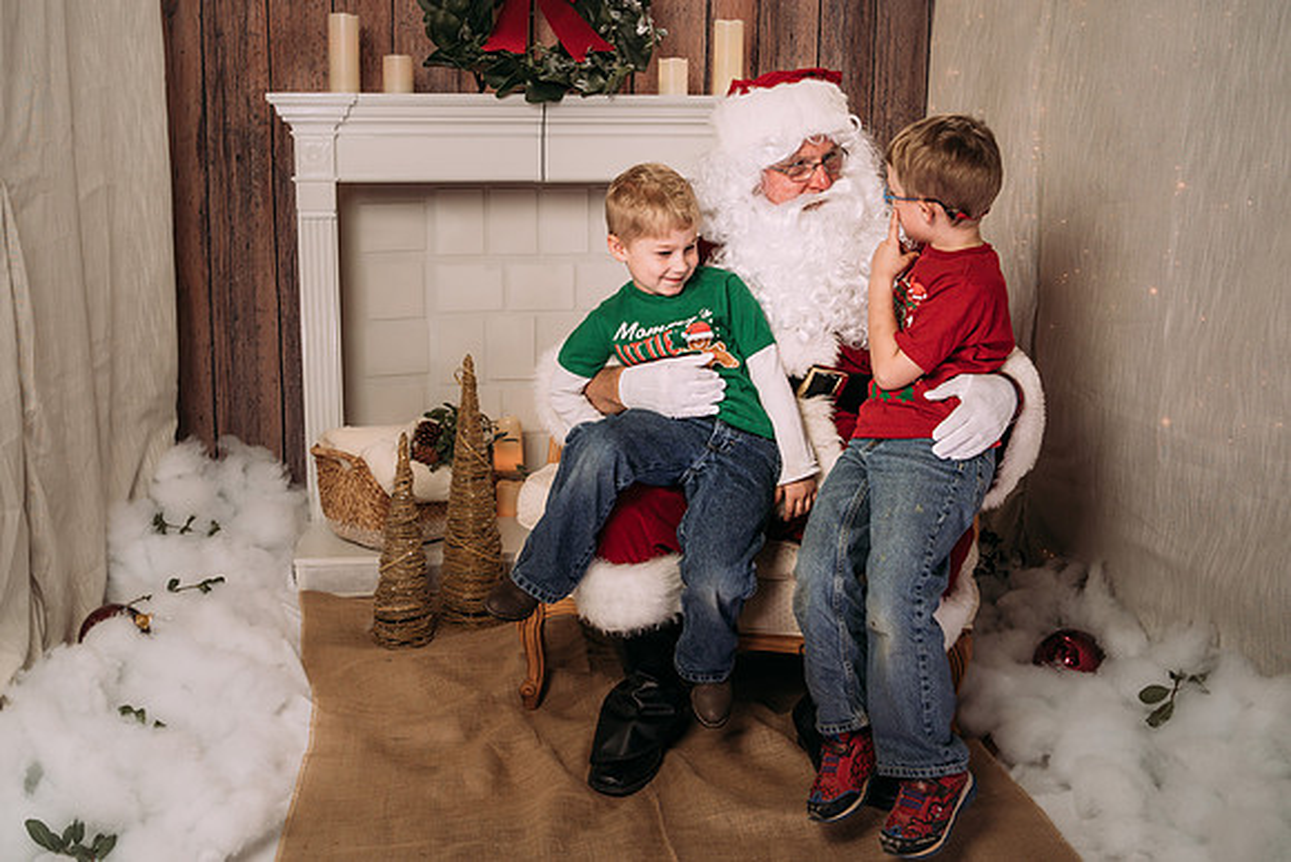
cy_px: 384
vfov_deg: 34.2
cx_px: 611
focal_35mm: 39
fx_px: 1400
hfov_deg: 49.5
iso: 100
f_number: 7.1
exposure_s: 1/100
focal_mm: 35
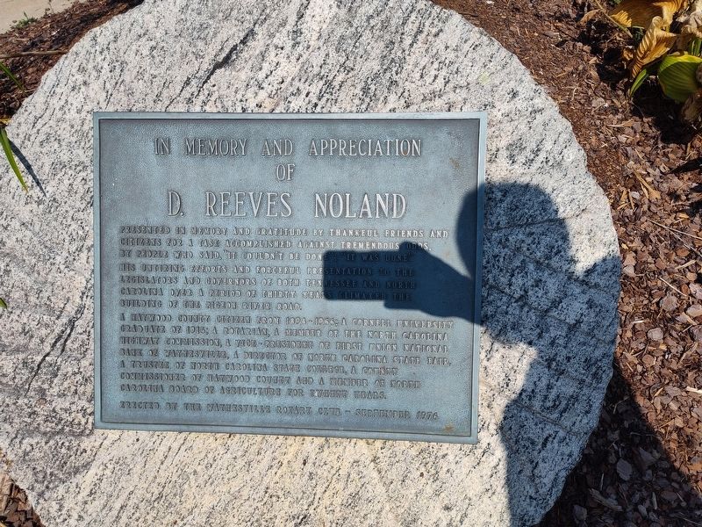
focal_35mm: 23
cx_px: 351
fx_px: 466
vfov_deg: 58.9
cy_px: 264
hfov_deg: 73.9
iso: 100
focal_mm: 5.56
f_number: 1.8
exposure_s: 1/1997
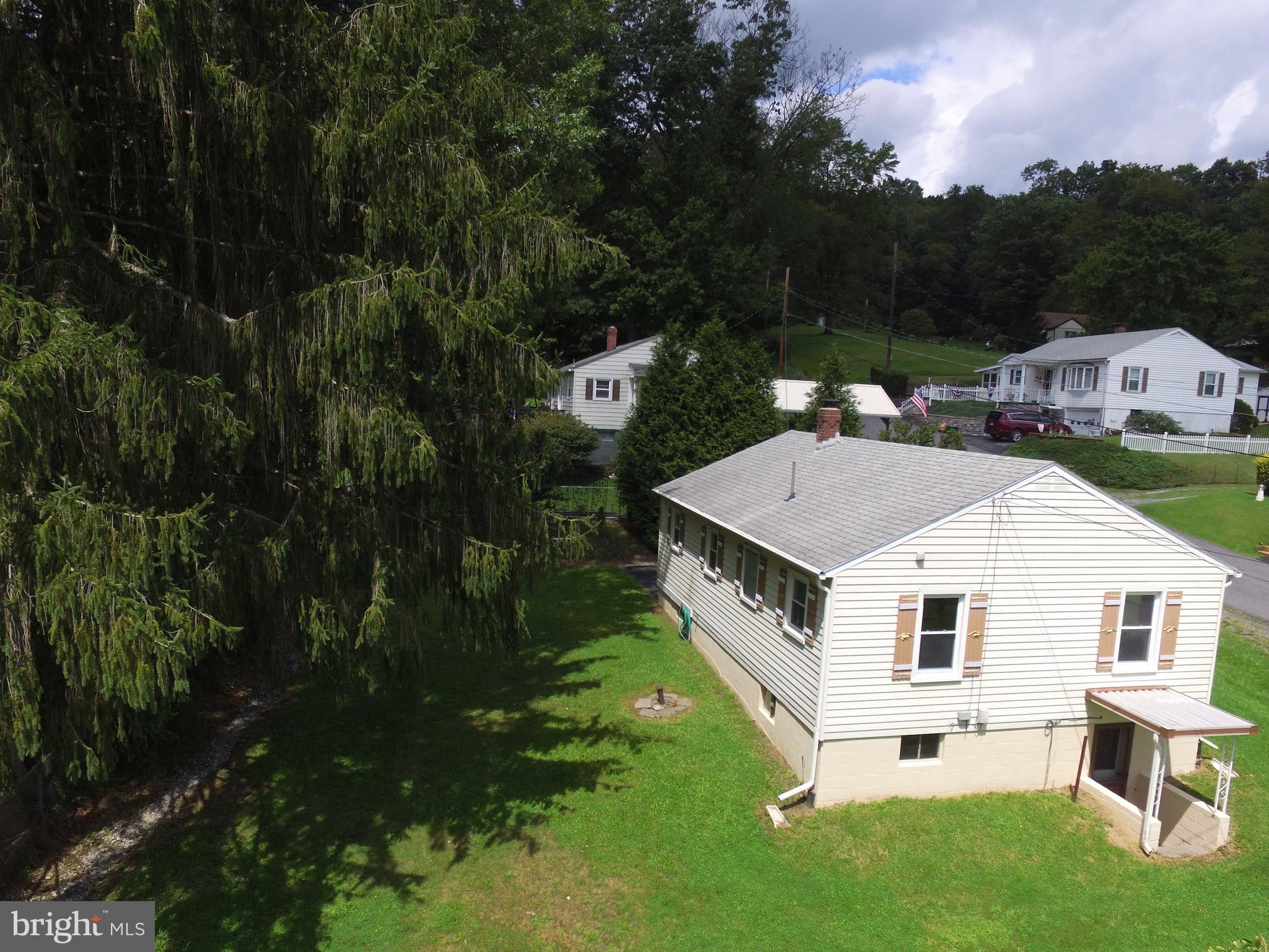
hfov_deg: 81.7
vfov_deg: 66.0
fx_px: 733
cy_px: 476
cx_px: 634
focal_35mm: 20
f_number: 2.8
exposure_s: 1/1307
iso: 100
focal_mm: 3.61
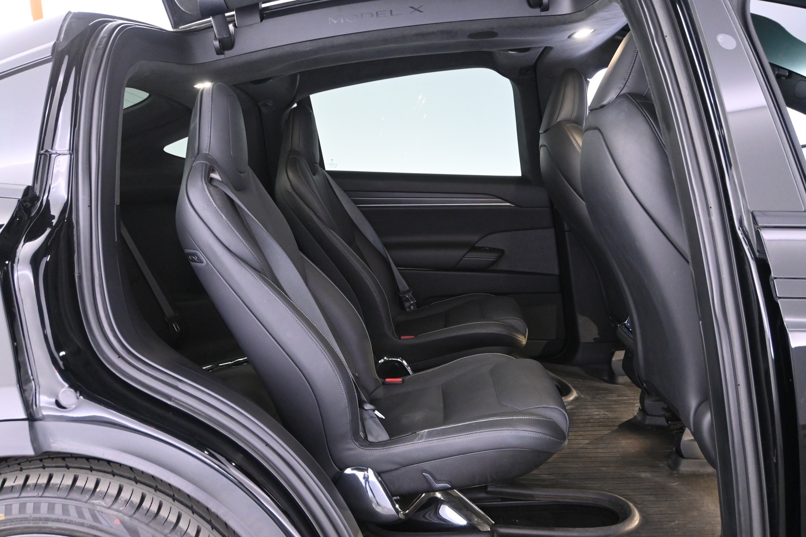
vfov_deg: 40.0
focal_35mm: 33
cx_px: 403
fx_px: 739
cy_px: 268
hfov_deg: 57.2
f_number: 4
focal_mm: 22
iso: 3200
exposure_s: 1/15
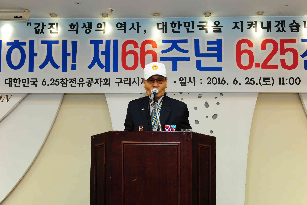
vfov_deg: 36.9
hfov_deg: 53.1
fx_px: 307
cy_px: 102
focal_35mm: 36
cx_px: 154
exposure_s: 1/60
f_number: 5.6
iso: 1600
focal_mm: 36
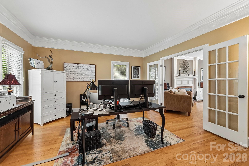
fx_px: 104
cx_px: 124
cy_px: 83
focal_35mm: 15
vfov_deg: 77.3
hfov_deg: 100.4
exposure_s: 1/2
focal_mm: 10
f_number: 8
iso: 400
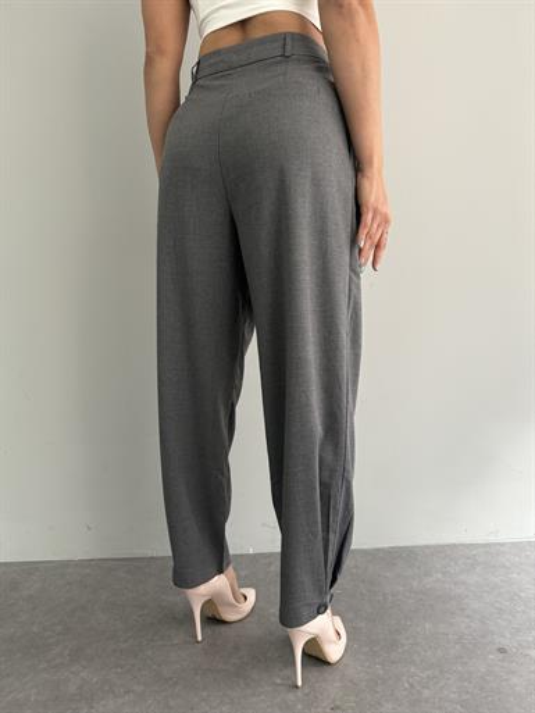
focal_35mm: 24
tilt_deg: -2.2
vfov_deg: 71.6
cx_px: 268
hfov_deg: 56.8
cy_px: 356
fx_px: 494
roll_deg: +0.9
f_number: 1.78
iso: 320
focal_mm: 6.86
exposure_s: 1/60
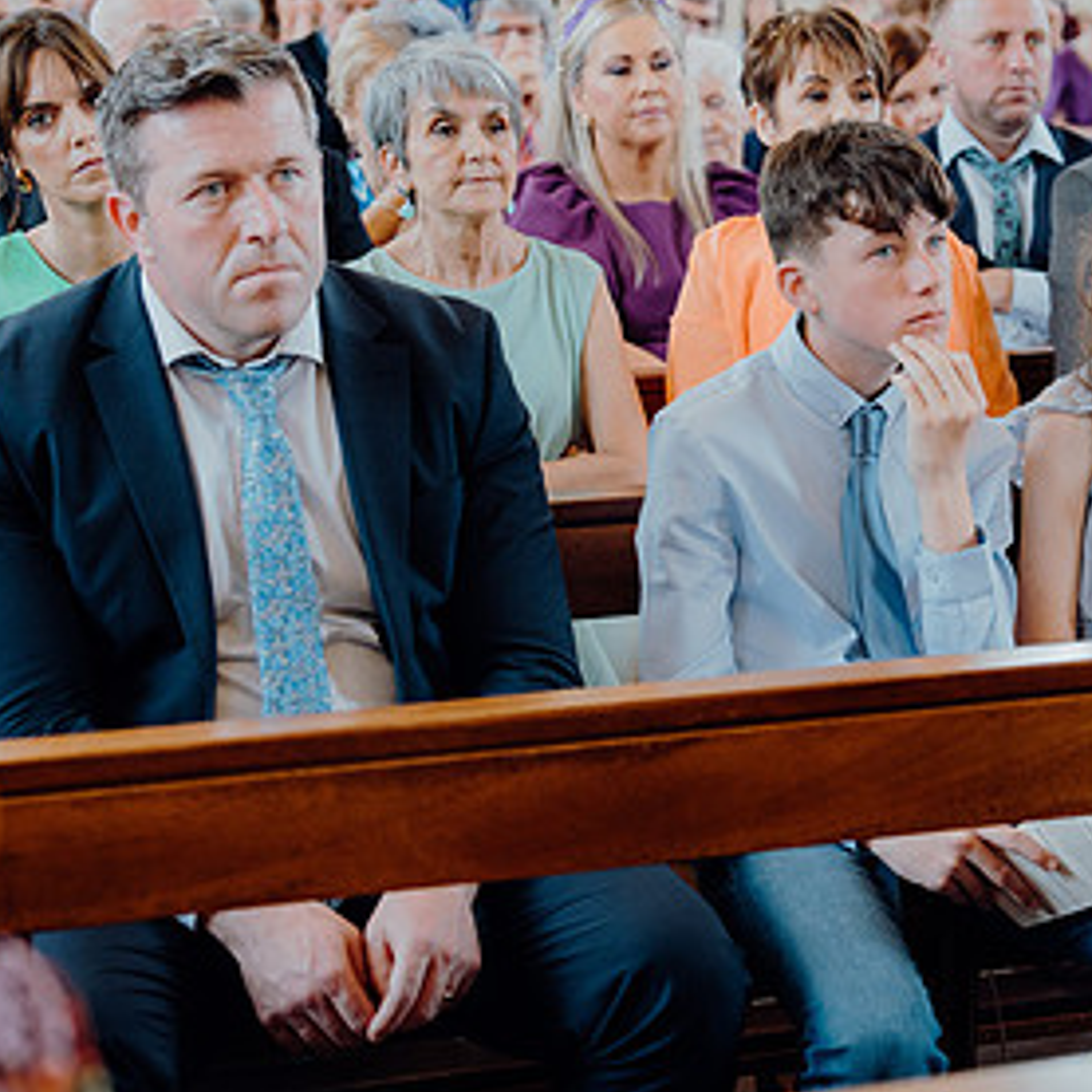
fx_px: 3176
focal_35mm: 89
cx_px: 1025
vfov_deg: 19.5
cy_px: 534
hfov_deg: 19.1
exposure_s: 1/200
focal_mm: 50
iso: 1000
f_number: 2.8
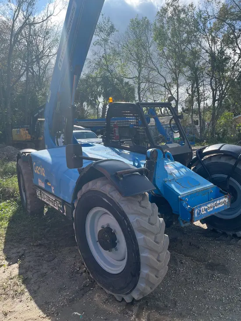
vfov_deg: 67.3
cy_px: 160
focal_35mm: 26
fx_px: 241
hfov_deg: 53.1
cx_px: 120
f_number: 1.6
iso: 50
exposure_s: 1/2632
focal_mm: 5.1
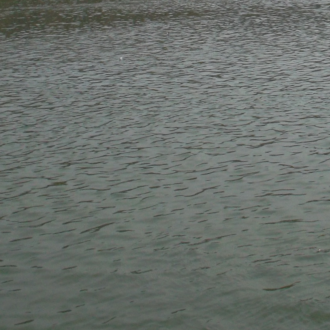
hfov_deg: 23.1
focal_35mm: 73
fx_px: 787
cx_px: 292
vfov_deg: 22.5
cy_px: -19
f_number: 5.6
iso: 80
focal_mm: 4.1
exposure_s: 1/640
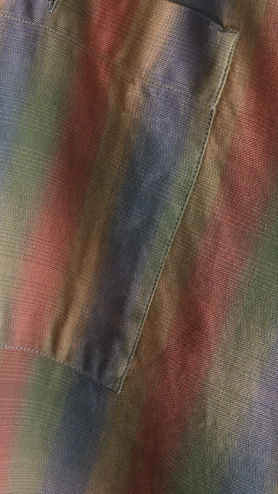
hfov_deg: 22.3
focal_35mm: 52
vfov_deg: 37.3
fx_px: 681
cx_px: 7
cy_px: 49
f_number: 3.5
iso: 800
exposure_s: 1/50
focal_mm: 16
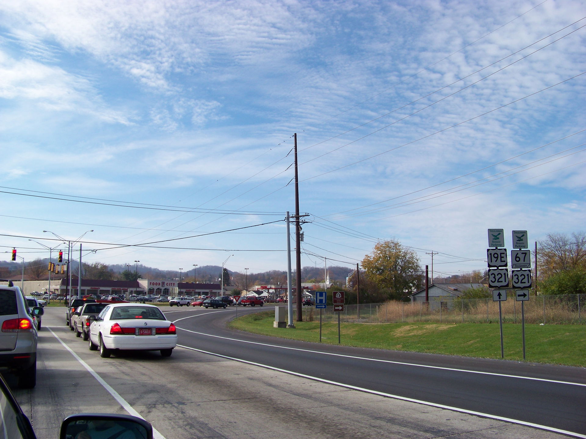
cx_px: 293
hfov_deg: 51.4
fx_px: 609
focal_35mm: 36
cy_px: 220
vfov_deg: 39.7
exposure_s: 1/640
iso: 64
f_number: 4
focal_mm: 5.85
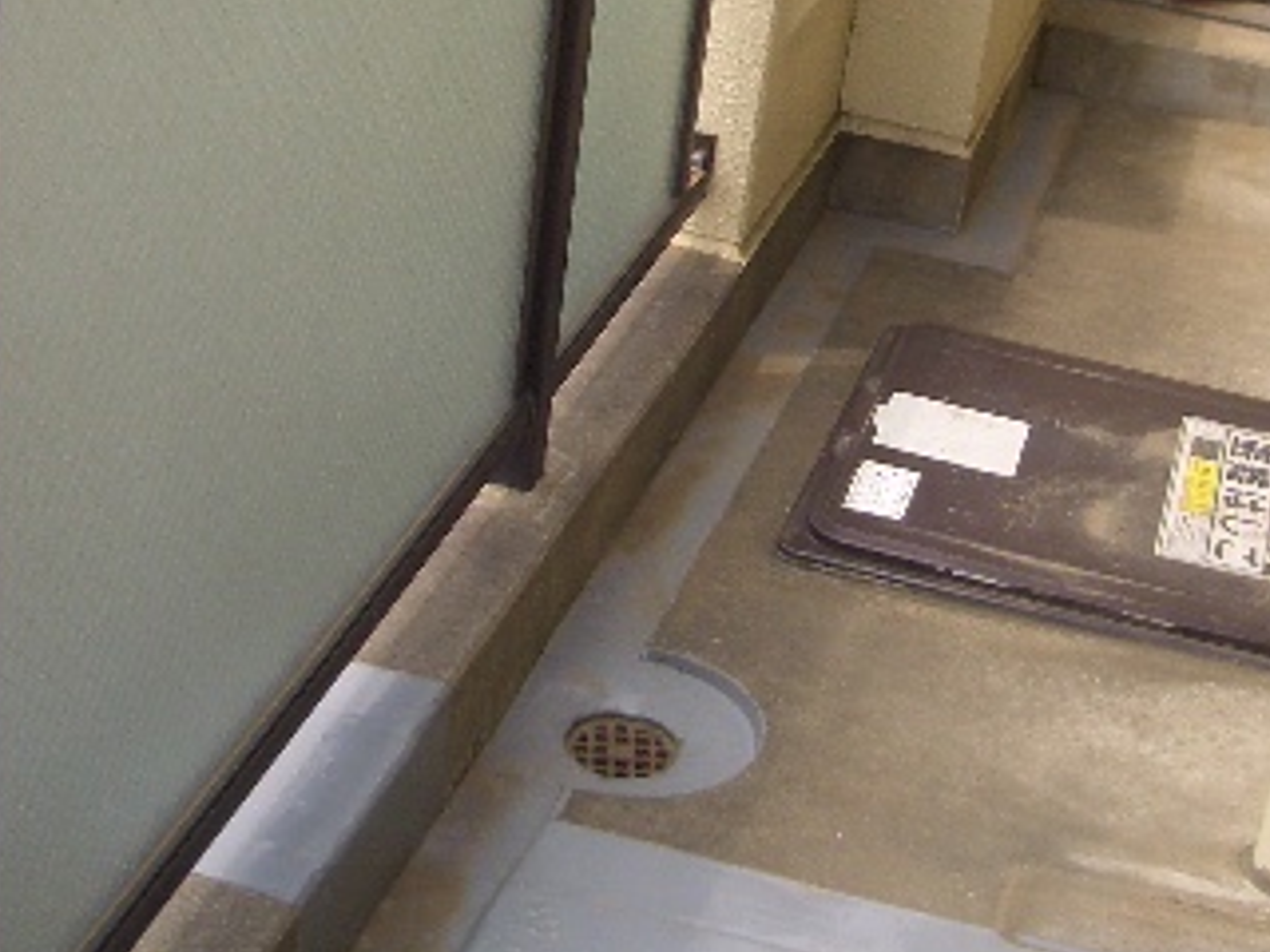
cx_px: 782
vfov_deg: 20.8
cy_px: 210
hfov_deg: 27.7
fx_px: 2568
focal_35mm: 70
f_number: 4.3
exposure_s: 1/200
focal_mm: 5.8
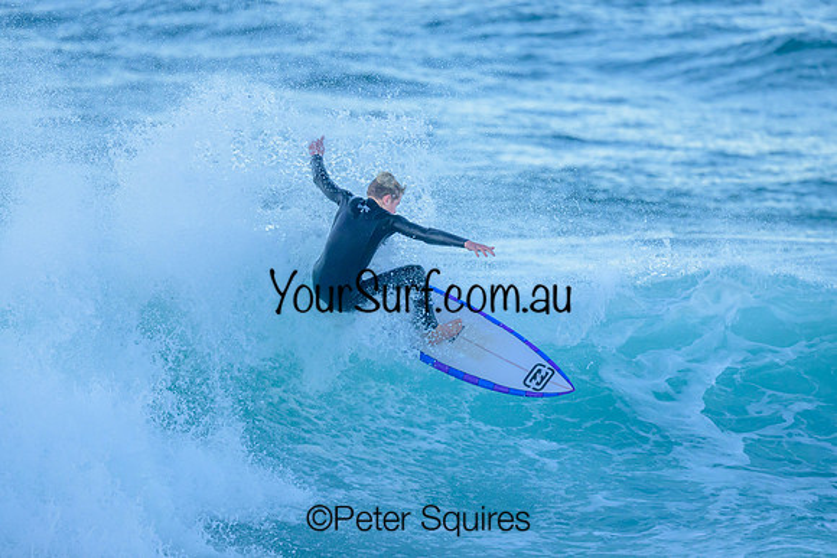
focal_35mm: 953
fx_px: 22154
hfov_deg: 2.2
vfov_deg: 1.4
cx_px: 376
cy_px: 226
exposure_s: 1/1600
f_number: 6.3
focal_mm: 800
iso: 1000
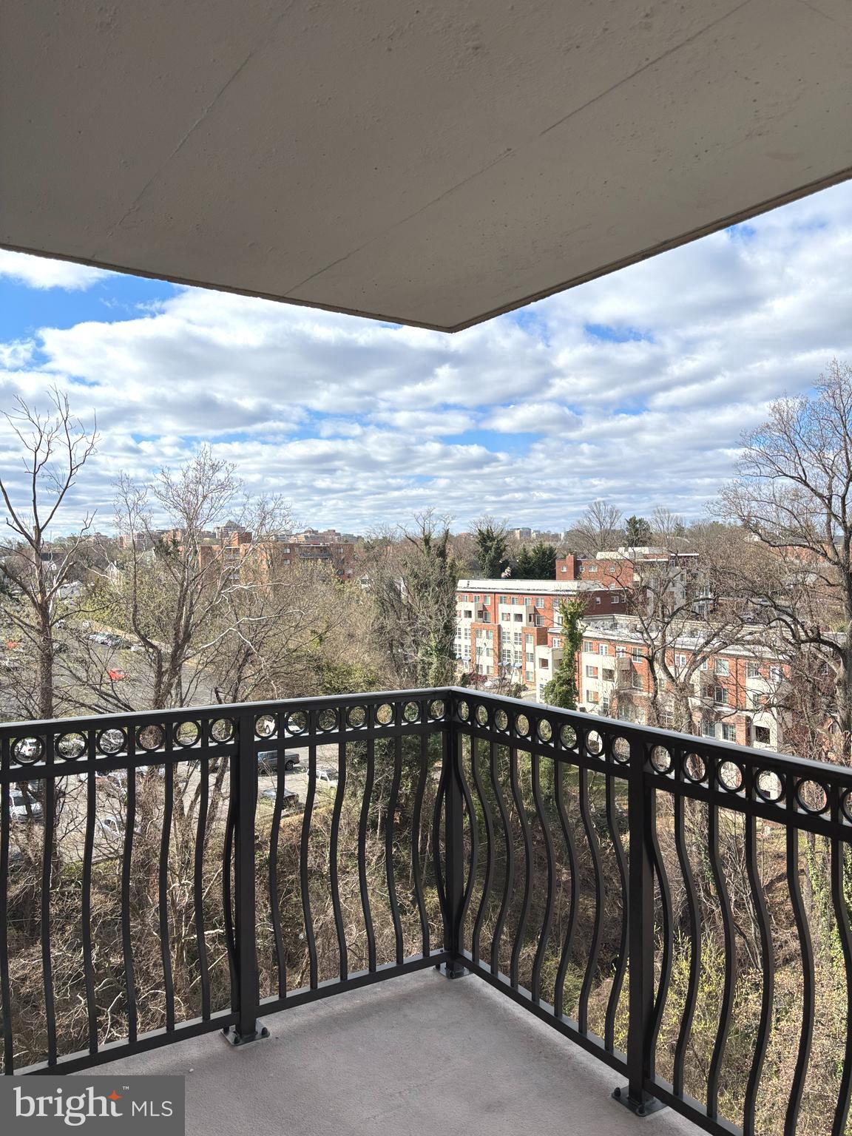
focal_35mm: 26
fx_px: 853
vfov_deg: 67.3
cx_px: 426
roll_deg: -0.6
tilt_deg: -1.7
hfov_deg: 53.1
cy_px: 568
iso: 50
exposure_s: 1/3311
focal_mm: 5.96
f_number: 1.6
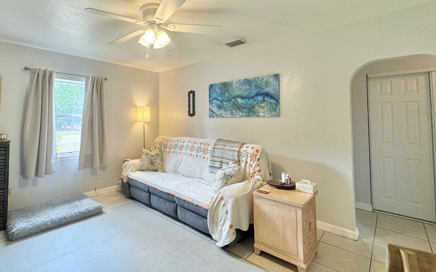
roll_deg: +0.0
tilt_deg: +2.3
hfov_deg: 90.0
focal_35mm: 18
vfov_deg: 64.5
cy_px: 112
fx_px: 214
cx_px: 176
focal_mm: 2.22
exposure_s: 1/120
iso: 160
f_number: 2.2
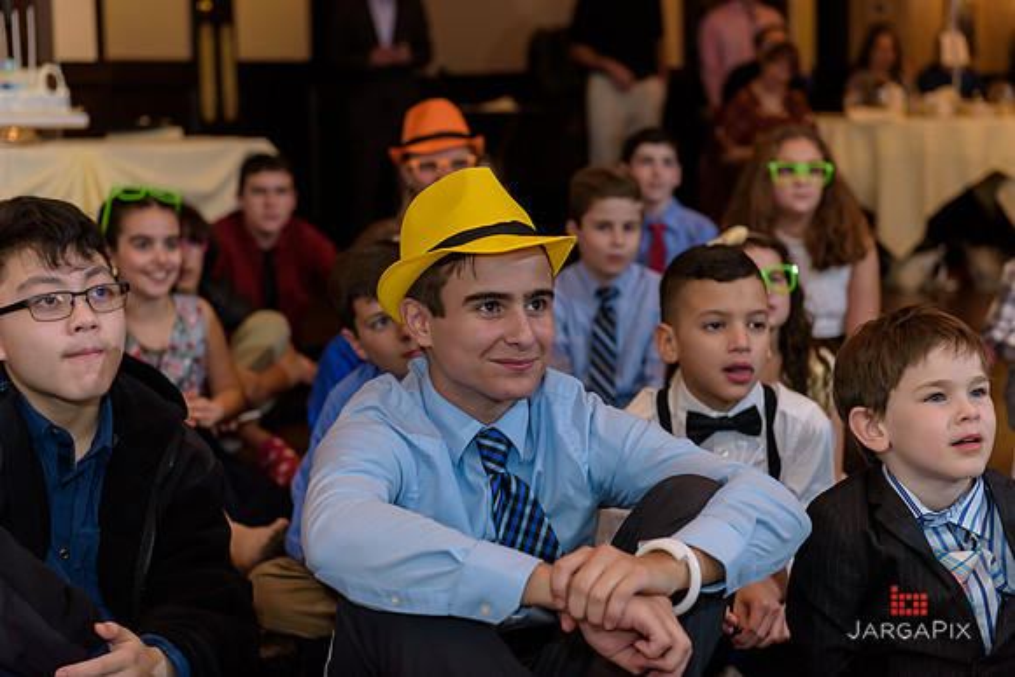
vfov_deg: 19.5
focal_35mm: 70
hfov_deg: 28.8
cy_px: 338
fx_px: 1974
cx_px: 508
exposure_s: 1/125
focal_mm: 70
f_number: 3.2
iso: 1600
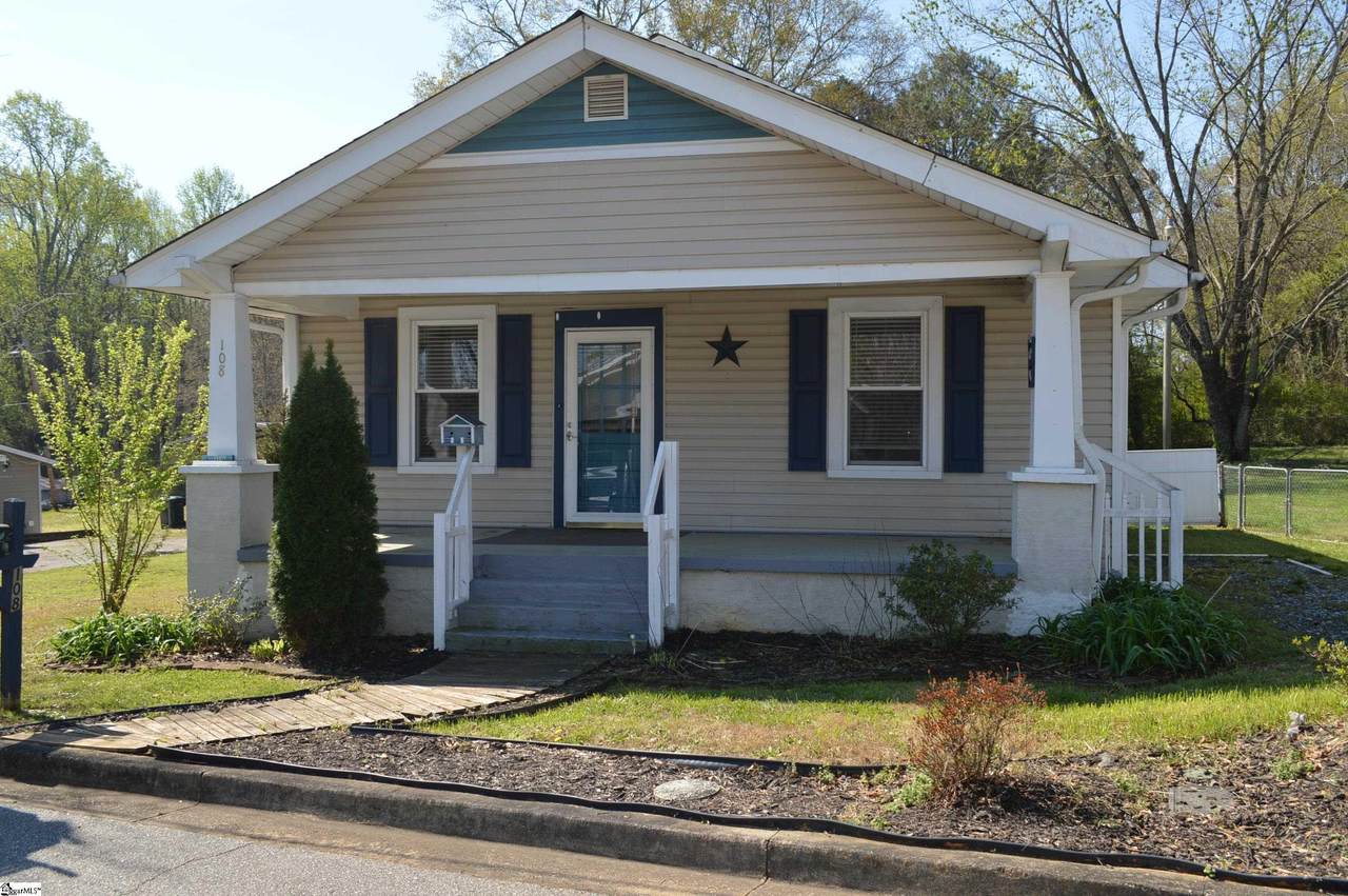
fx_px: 1235
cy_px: 448
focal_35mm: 33
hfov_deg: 57.3
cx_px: 674
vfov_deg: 39.9
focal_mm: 22
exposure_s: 1/200
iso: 100
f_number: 7.1
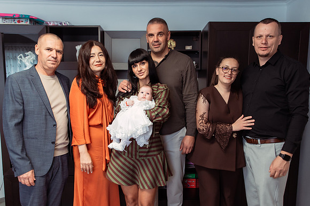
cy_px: 112
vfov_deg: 45.1
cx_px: 150
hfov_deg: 64.0
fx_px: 248
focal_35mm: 29
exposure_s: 1/125
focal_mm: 24
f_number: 3.2
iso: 1000
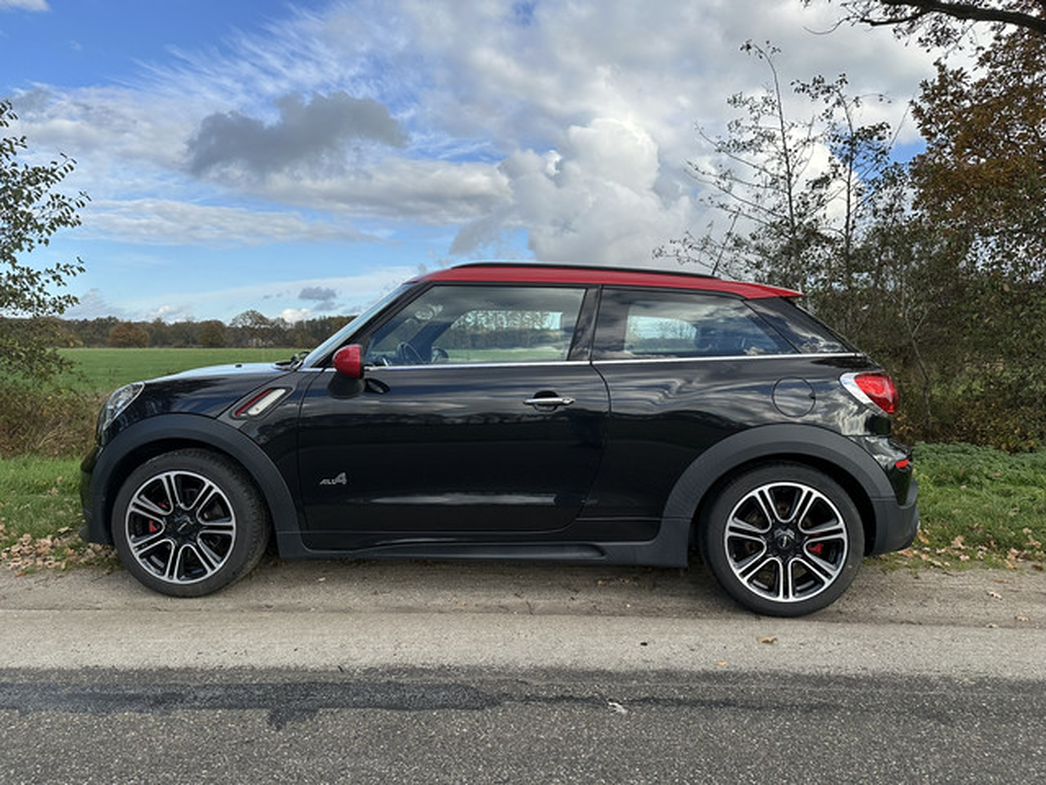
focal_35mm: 24
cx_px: 523
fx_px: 725
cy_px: 392
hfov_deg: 71.6
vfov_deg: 56.8
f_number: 1.78
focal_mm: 6.86
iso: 80
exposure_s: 1/2809
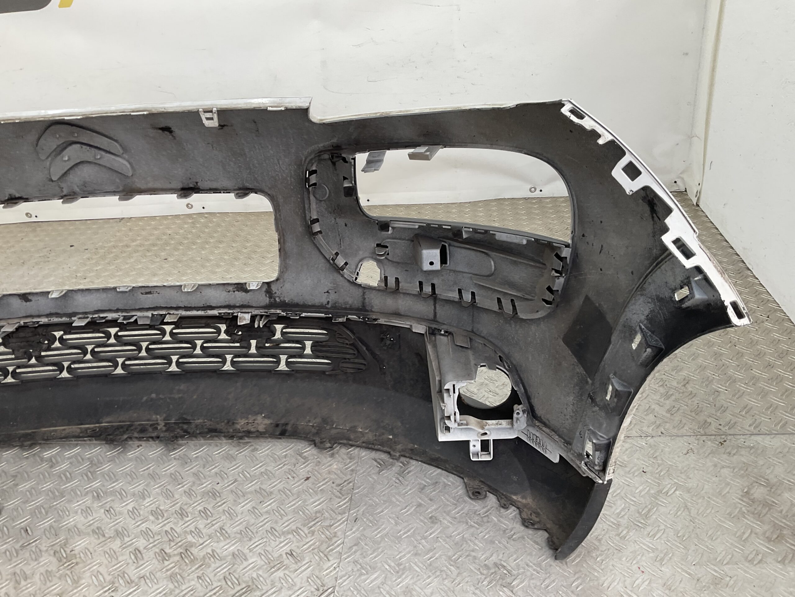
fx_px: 666
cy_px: 298
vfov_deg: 48.2
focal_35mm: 29
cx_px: 398
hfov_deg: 61.7
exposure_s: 1/100
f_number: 1.8
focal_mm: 3
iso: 25
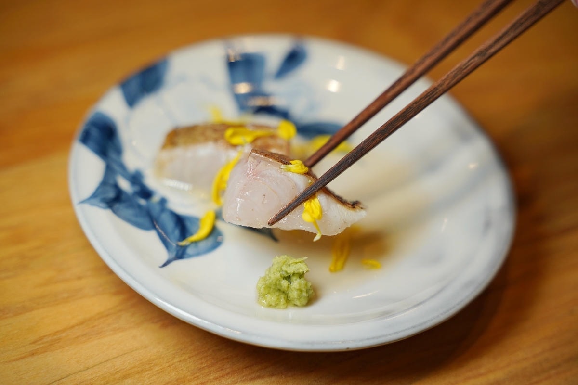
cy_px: 192
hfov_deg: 27.0
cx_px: 289
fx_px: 1204
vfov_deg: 18.2
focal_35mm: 75
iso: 100
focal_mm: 75
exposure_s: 1/80
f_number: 4
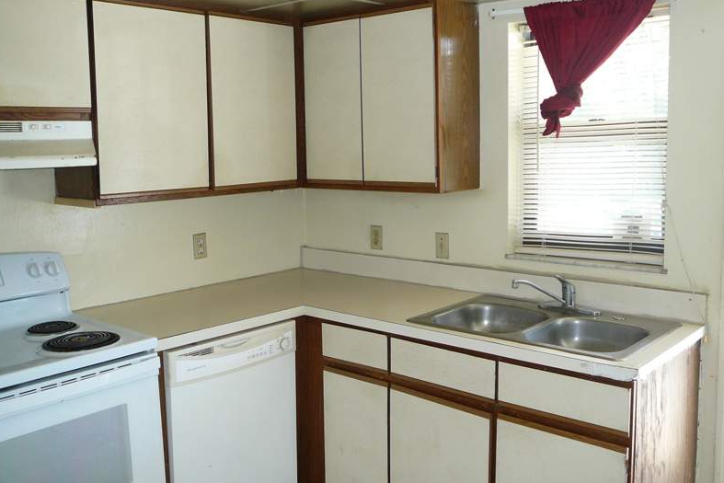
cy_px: 231
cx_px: 359
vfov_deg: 35.9
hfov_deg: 51.9
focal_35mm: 37
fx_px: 744
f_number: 2.8
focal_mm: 5.2
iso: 100
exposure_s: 1/50
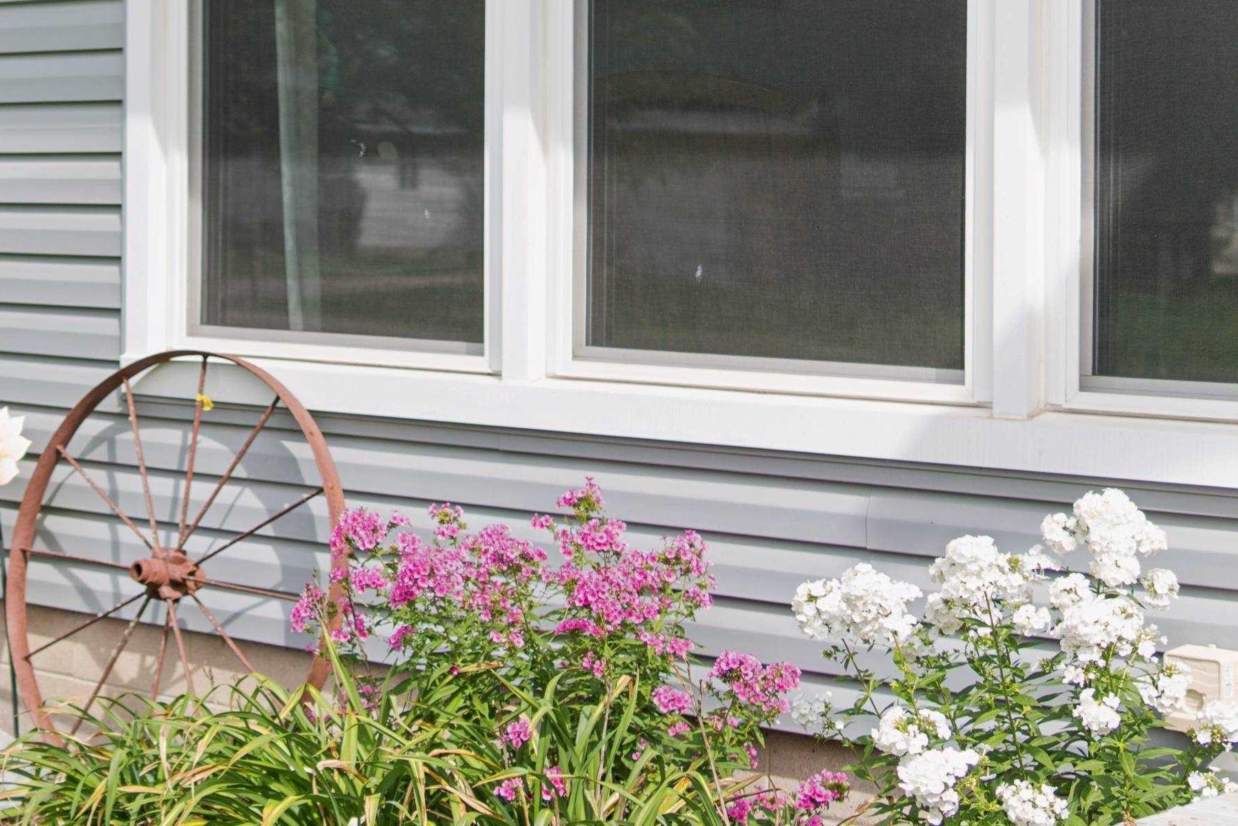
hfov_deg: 25.7
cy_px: 624
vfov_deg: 17.6
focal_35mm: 77
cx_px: 201
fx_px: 2648
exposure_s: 1/4000
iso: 200
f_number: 1.4
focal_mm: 30
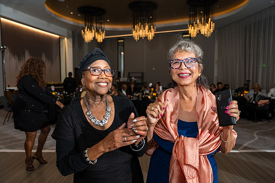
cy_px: 95
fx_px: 199
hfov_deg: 69.3
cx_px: 144
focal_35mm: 26
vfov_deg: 49.6
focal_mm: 24
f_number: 2.8
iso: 1600
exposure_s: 1/250
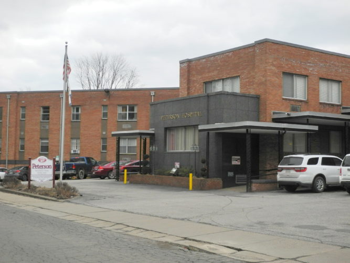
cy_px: 132
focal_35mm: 50
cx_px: 175
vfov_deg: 29.1
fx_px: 505
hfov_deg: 38.2
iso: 200
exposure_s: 1/800
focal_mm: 10.7
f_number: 3.5
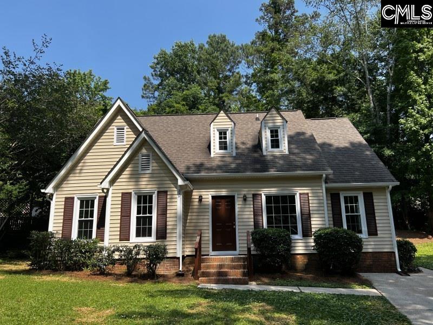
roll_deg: +0.9
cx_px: 216
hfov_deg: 67.3
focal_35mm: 26
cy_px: 162
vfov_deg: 53.1
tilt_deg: +14.0
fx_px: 325
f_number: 1.5
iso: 50
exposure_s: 1/2083
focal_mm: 5.7
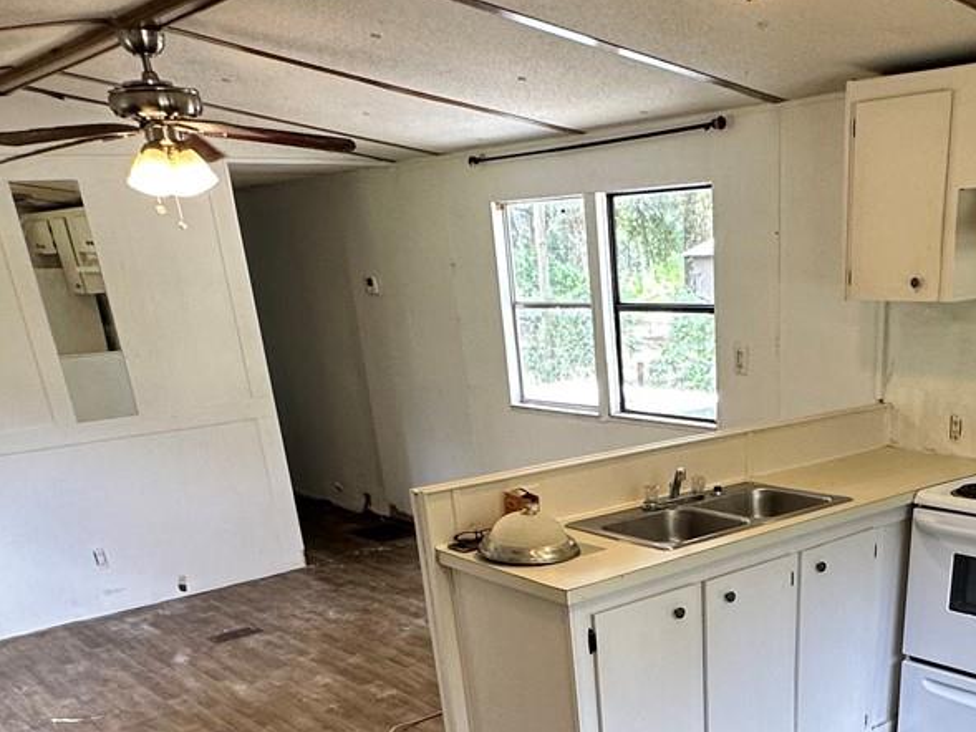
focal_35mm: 38
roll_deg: +2.2
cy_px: 800
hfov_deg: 48.0
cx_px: 661
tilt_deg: -26.9
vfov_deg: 33.1
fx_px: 1072
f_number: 2.2
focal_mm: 2.22
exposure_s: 1/120
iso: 160
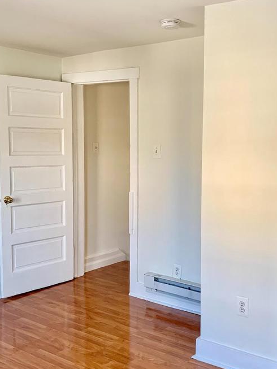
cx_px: 170
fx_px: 459
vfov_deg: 43.8
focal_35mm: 43
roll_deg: -0.7
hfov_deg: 33.5
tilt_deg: -5.7
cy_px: 189
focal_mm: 4.25
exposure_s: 1/88
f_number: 1.8
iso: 100
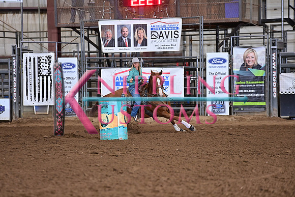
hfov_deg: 10.3
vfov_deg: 6.9
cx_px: 148
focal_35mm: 200
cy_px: 98
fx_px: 1639
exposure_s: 1/250
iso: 1600
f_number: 3.5
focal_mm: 200
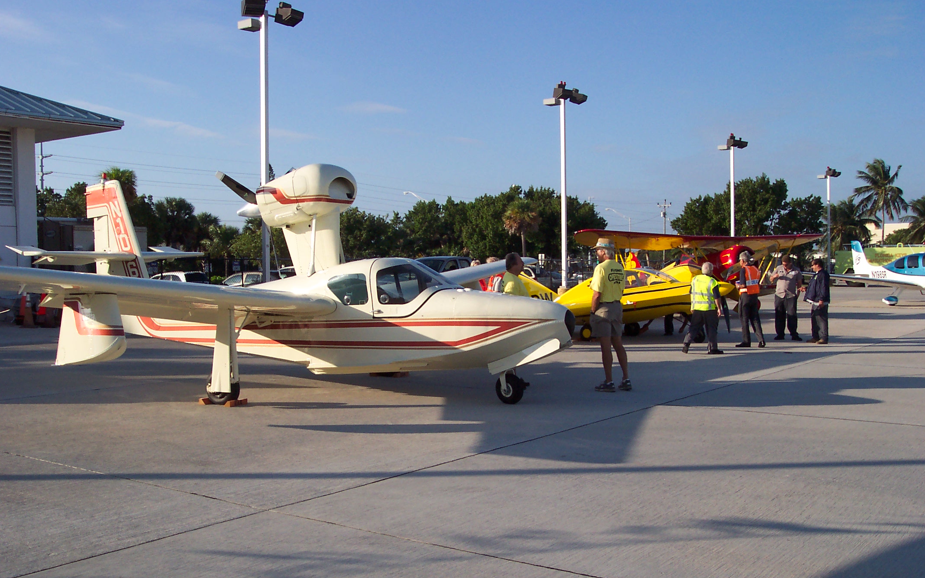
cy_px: 310
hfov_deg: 50.4
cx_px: 460
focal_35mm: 39
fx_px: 983
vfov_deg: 32.8
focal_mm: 8
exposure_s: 1/700
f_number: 4.8
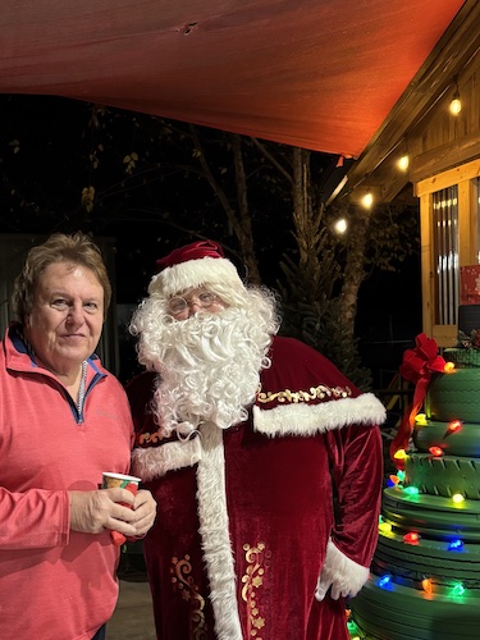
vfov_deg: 67.3
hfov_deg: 53.1
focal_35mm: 26
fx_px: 481
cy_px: 320
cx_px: 240
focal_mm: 5.96
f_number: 1.6
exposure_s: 1/30
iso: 500
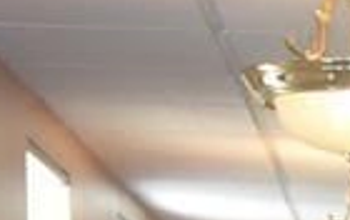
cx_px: 822
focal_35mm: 272
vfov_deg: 4.6
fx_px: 2598
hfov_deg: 7.3
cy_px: 775
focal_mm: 23
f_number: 5
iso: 800
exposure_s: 1/100
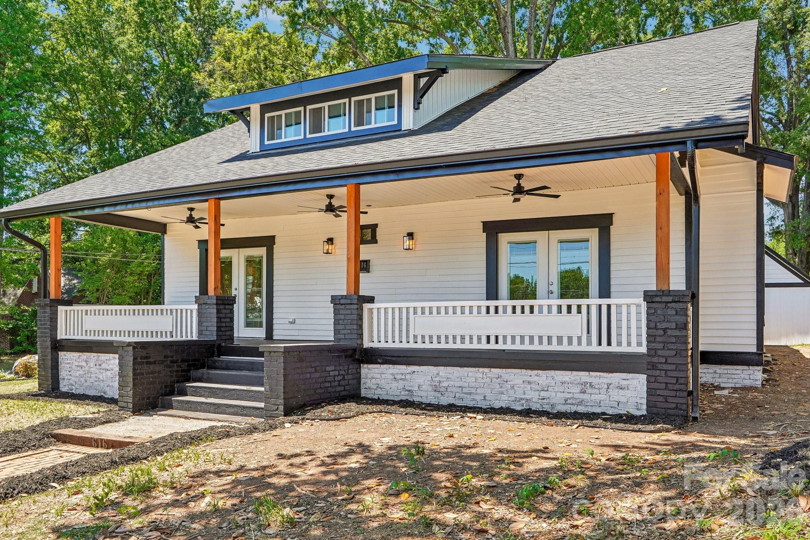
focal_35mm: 28
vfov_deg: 45.7
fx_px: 641
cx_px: 405
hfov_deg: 64.6
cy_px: 270
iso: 100
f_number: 8
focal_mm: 19
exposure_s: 1/45
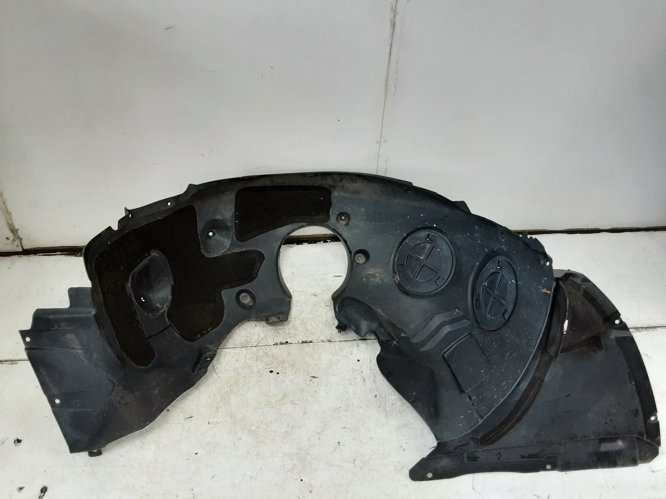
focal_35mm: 27
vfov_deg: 51.4
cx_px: 333
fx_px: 519
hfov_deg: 65.3
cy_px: 250
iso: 64
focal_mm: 2.91
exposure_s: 1/50
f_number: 1.9
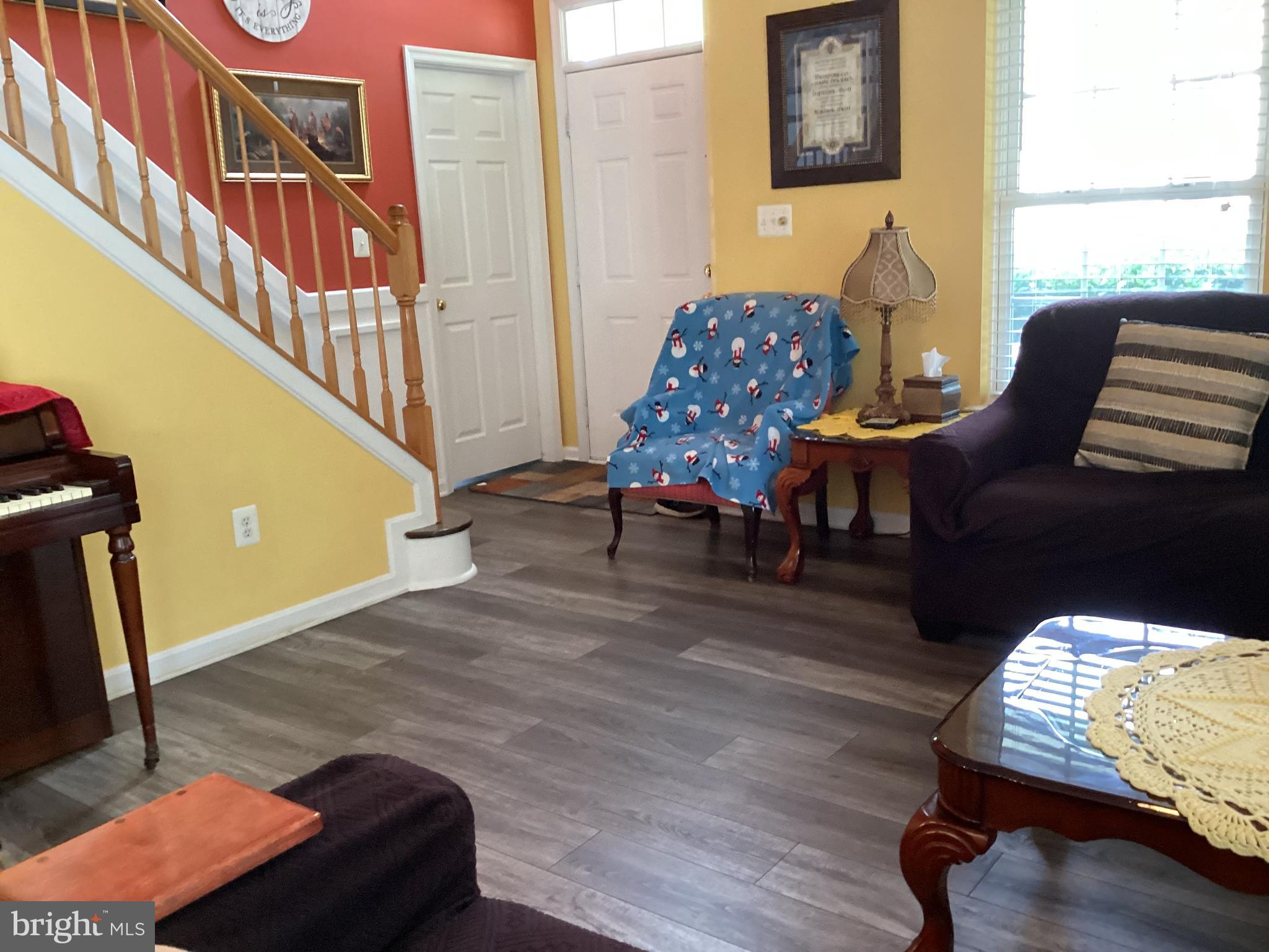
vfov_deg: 45.4
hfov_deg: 58.4
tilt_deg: -14.0
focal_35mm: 31
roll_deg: +4.7
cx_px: 634
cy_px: 476
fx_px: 1136
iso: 320
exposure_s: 1/60
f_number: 2.4
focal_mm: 3.3
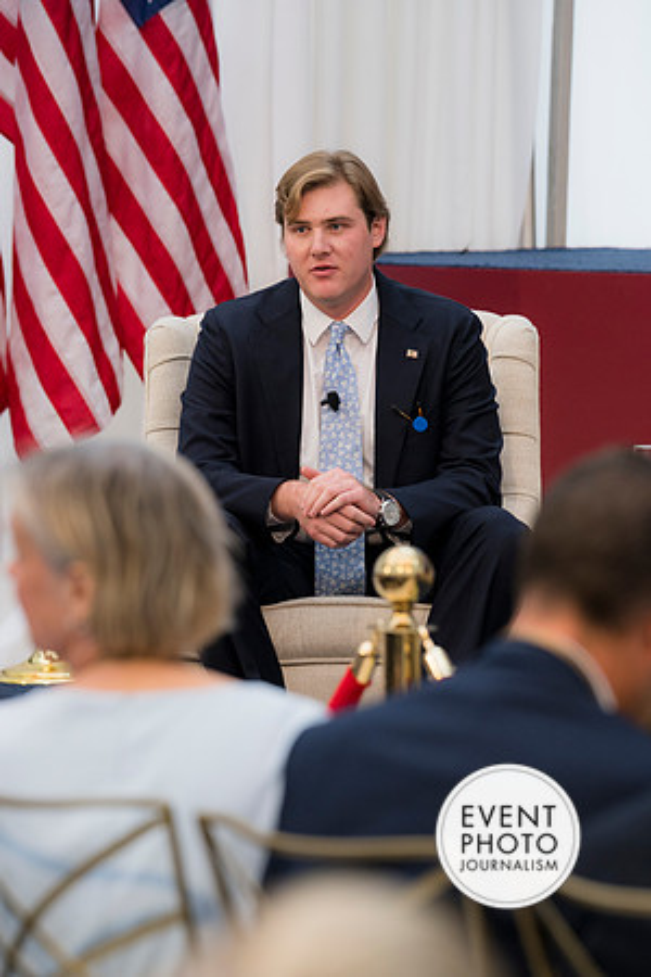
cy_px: 488
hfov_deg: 6.1
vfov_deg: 9.1
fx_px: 6103
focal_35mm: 225
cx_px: 326
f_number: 4
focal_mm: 150
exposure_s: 1/160
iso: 450
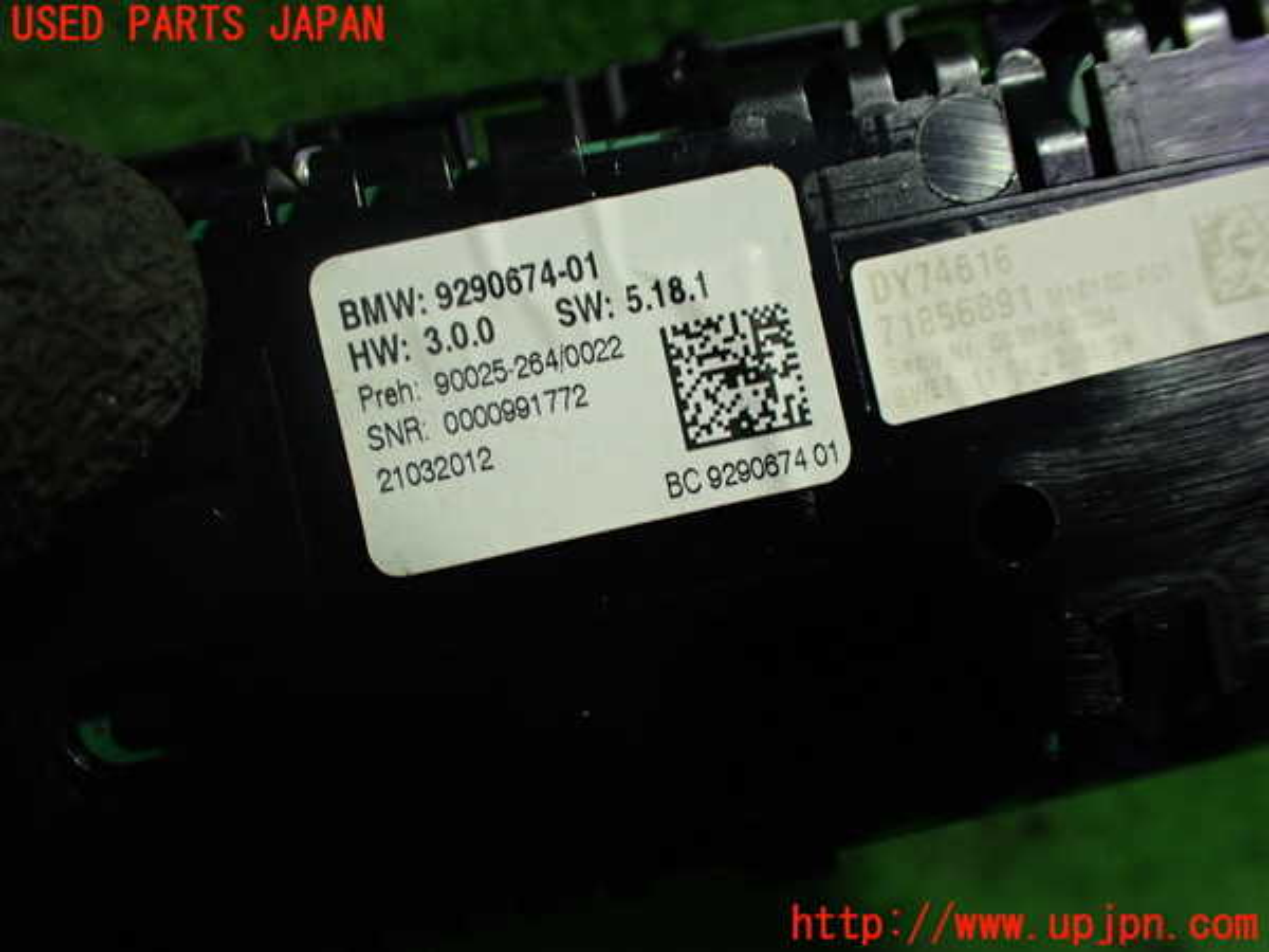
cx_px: 634
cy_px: 476
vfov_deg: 46.8
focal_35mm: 30
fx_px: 1100
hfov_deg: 60.0
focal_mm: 5.4
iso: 400
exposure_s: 1/125
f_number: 2.3
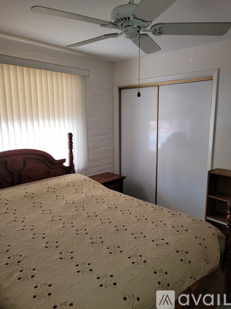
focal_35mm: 26
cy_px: 154
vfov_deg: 67.3
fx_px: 231
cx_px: 116
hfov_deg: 53.0
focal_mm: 5.4
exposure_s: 1/60
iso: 125
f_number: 1.8
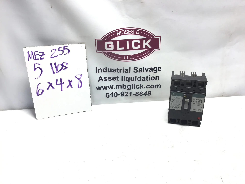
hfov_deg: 58.4
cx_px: 122
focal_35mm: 31
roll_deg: +1.2
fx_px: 219
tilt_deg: -23.5
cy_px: 92
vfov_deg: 45.4
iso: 32
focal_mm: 3.3
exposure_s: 1/120
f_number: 2.4
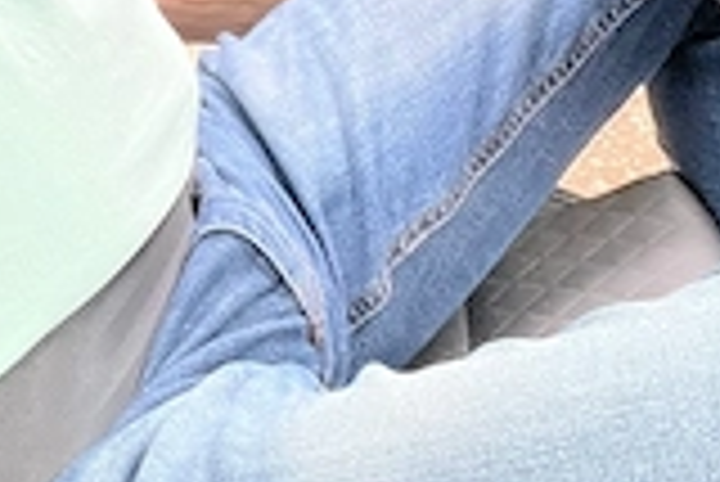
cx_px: 171
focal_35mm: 78
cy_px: -117
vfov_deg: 16.7
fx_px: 1561
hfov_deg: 25.6
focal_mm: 2.71
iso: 125
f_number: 2.2
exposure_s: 1/60
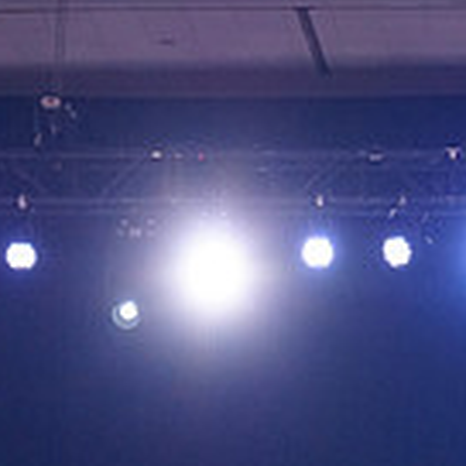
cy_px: 881
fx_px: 3853
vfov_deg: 6.7
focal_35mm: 253
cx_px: 259
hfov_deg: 6.9
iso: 2000
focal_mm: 70
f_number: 2.8
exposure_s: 1/400
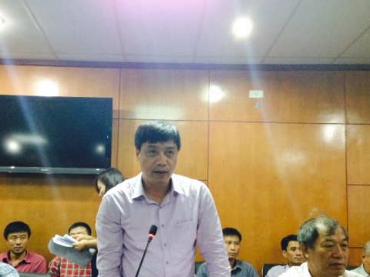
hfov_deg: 42.8
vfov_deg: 32.6
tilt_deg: +7.0
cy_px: 181
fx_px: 470
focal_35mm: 44
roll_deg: -3.0
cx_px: 153
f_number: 2.4
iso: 250
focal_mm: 4.12
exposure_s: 1/20
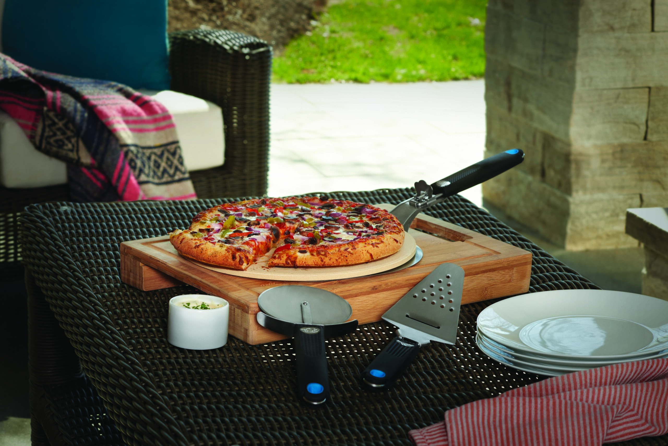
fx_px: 1949
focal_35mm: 105
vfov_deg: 13.1
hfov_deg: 19.4
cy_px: 223
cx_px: 334
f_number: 8
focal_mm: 105
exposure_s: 1/30
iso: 100
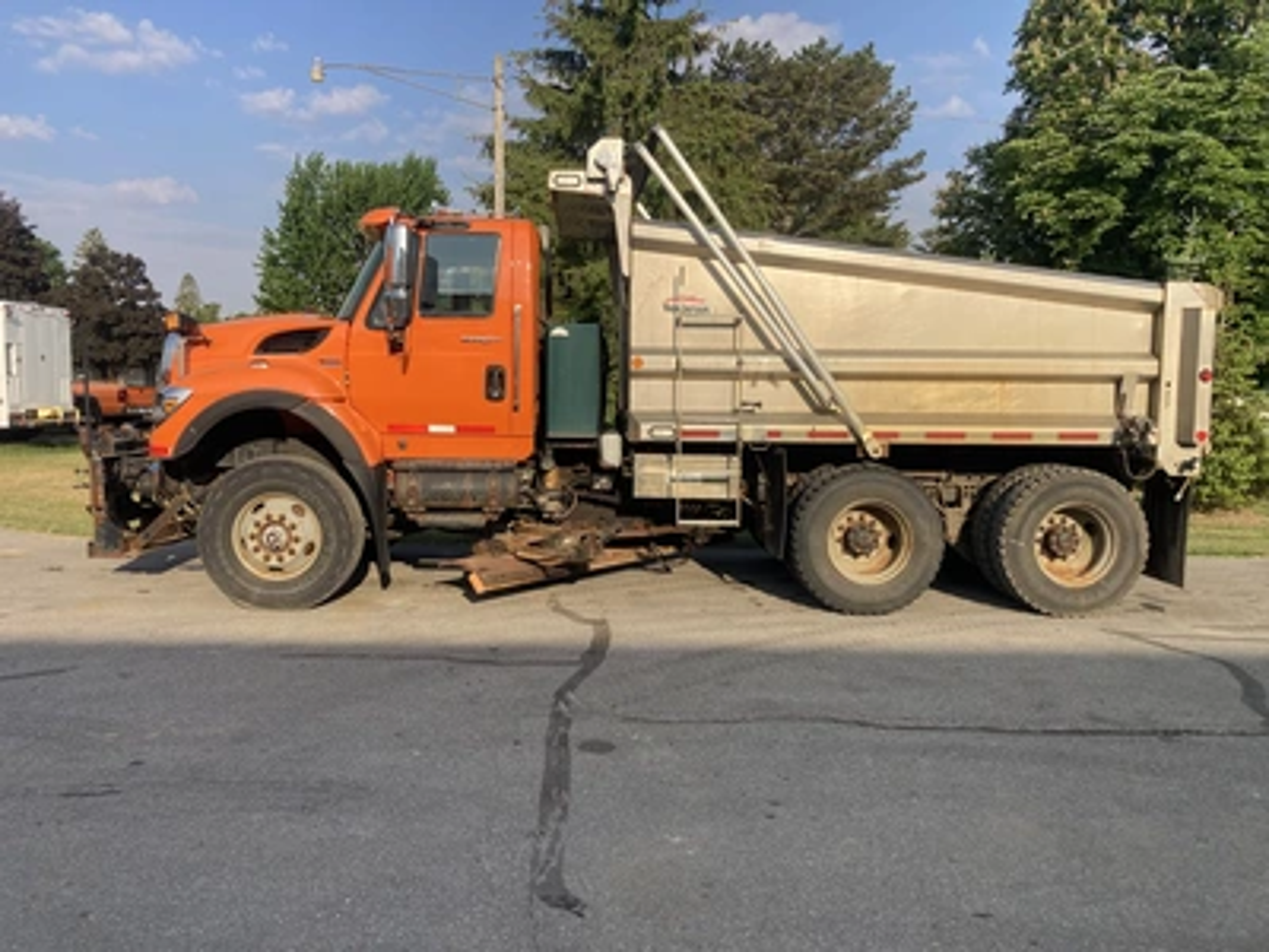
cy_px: 476
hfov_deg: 63.4
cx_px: 634
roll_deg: -0.3
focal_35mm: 28
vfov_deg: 49.7
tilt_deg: -2.6
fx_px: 1026
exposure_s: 1/1453
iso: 20
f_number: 1.8
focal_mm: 3.99
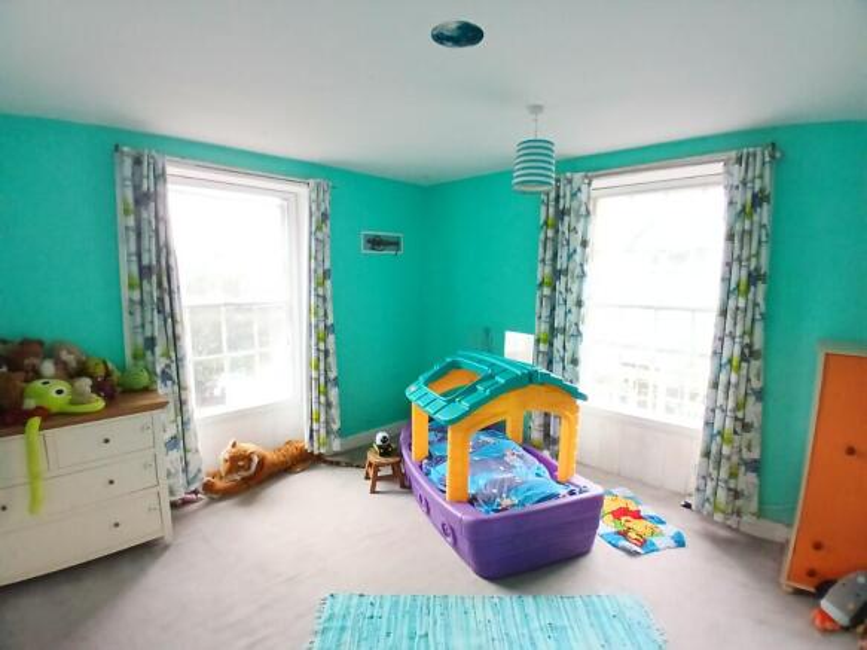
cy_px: 325
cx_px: 434
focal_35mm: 17
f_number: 2.2
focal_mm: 1.4
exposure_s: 1/25
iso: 500
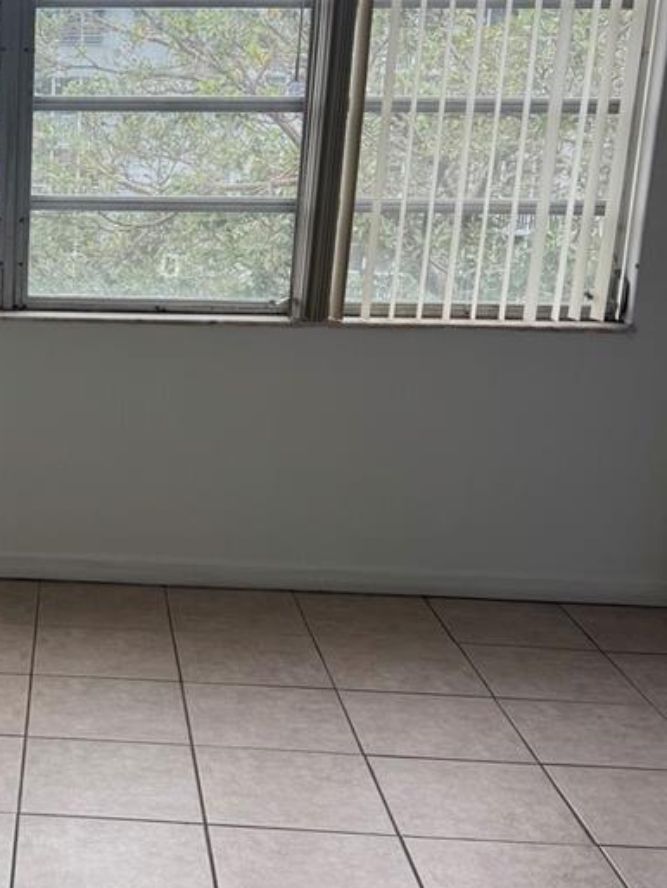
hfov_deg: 24.5
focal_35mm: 56
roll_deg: -0.5
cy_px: 510
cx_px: -48
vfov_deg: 34.3
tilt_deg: -13.8
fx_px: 1438
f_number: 1.78
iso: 64
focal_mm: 6.76
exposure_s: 1/200
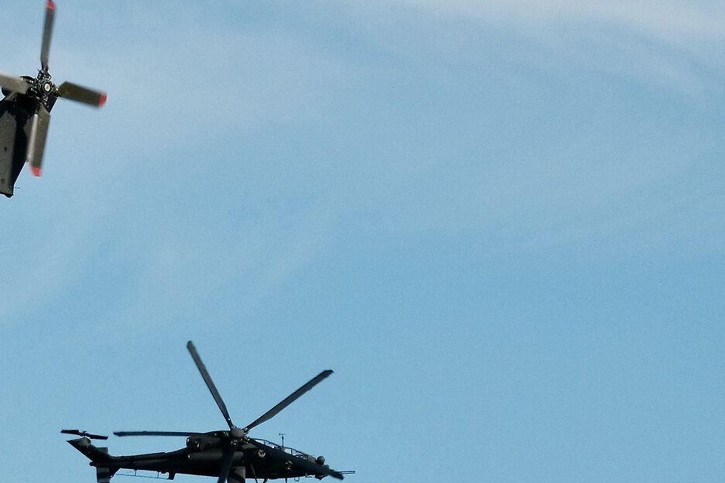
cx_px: -166
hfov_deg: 3.8
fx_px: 10914
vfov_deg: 2.5
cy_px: 246
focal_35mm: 542
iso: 800
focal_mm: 141.3
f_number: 8
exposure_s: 1/1500
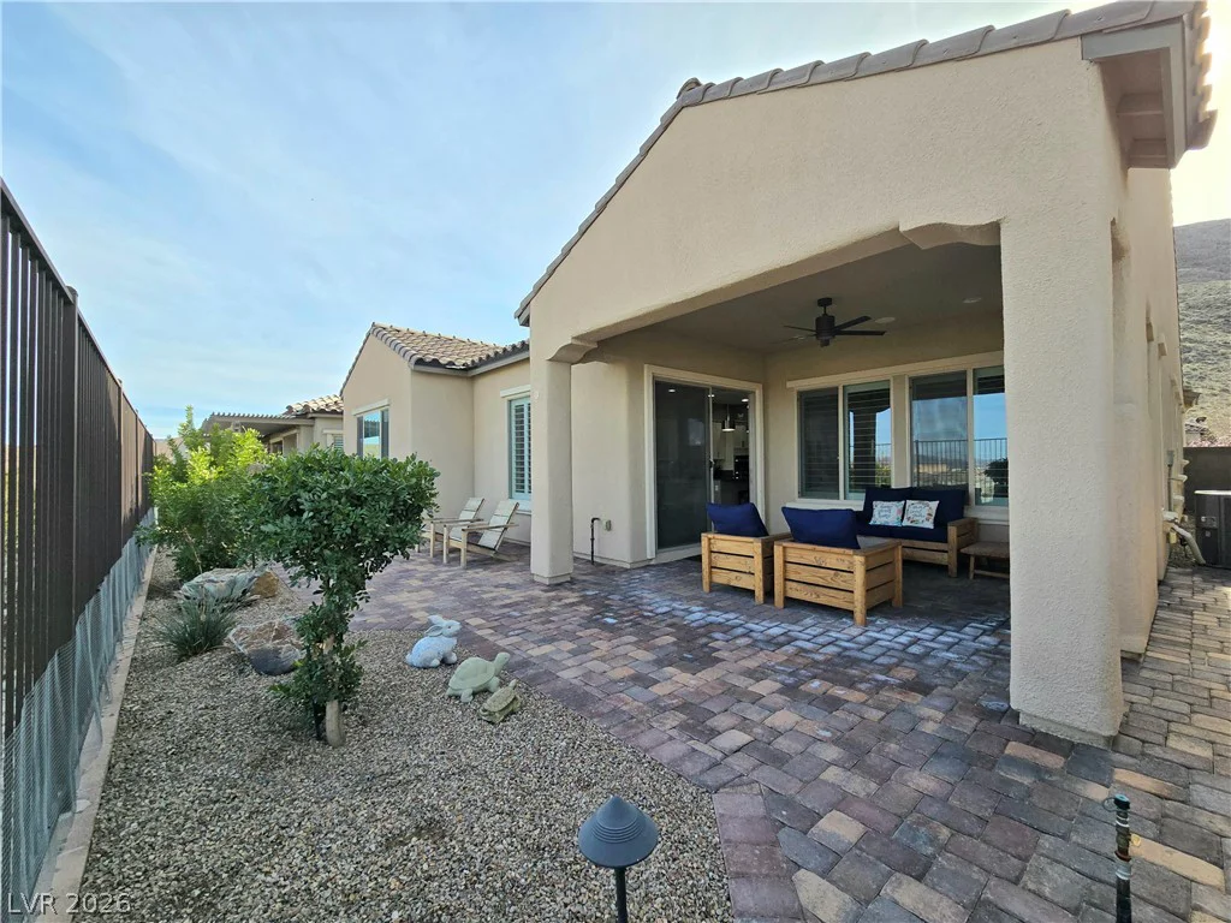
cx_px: 616
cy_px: 462
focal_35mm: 13
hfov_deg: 106.2
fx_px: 462
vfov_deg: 89.9
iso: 50
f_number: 2.2
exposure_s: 1/1429
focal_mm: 2.2
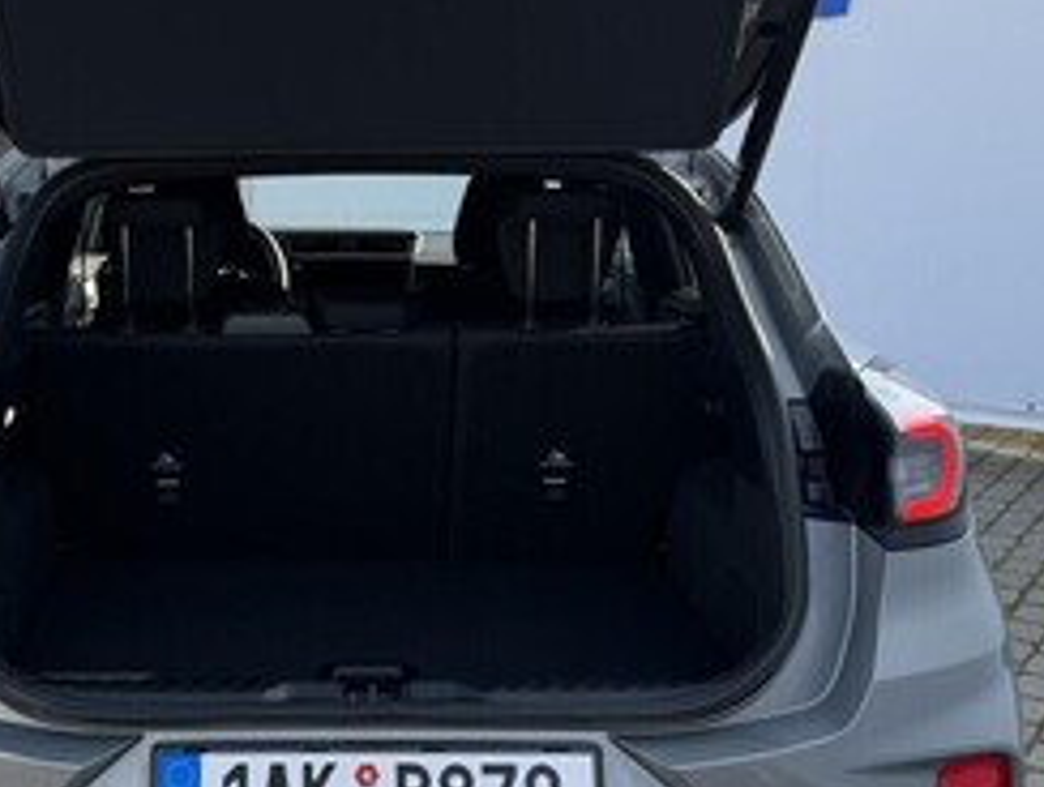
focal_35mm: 54
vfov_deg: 27.1
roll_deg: -0.4
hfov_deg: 35.0
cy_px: 349
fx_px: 1632
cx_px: 308
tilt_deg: -10.8
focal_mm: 6.76
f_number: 1.78
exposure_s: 1/822
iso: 80
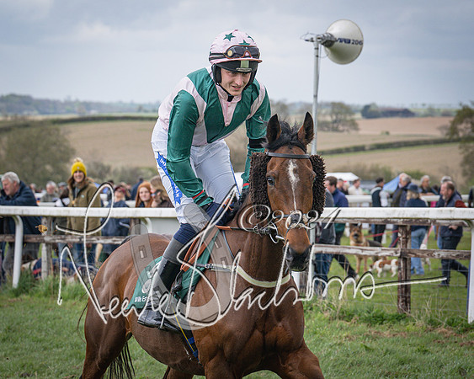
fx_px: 2264
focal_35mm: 161
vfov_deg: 9.6
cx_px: 340
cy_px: 259
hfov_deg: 11.9
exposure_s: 1/1250
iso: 200
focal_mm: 70
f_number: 4
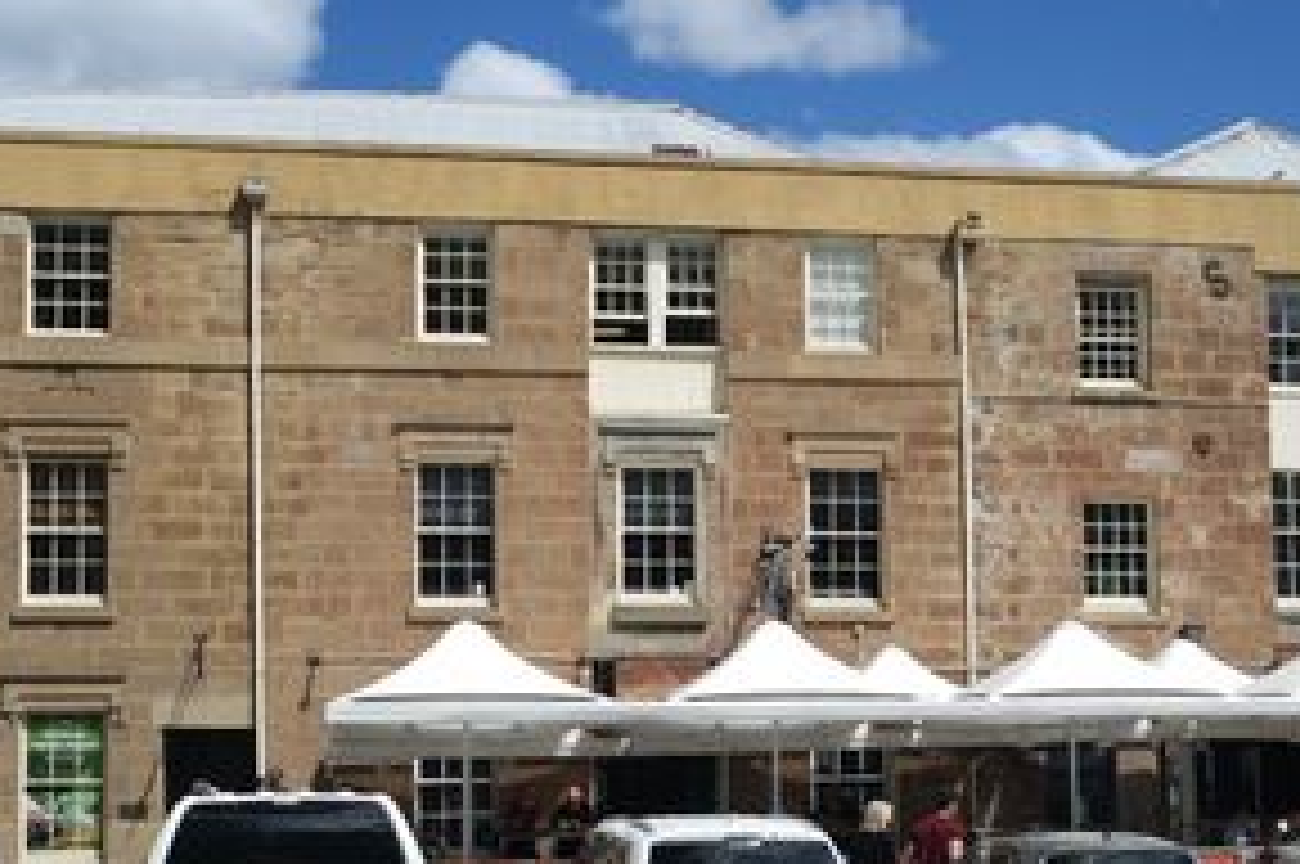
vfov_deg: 23.6
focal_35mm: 57
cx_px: 729
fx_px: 2056
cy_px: 596
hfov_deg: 35.0
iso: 100
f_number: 8
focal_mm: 23
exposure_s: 1/400
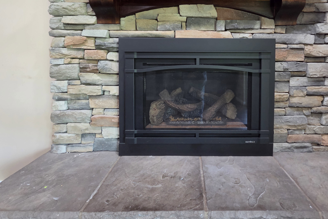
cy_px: 69
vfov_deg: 68.0
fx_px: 155
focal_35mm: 17
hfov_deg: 92.4
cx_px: 191
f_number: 2.2
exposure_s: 1/60
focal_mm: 2.2
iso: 640
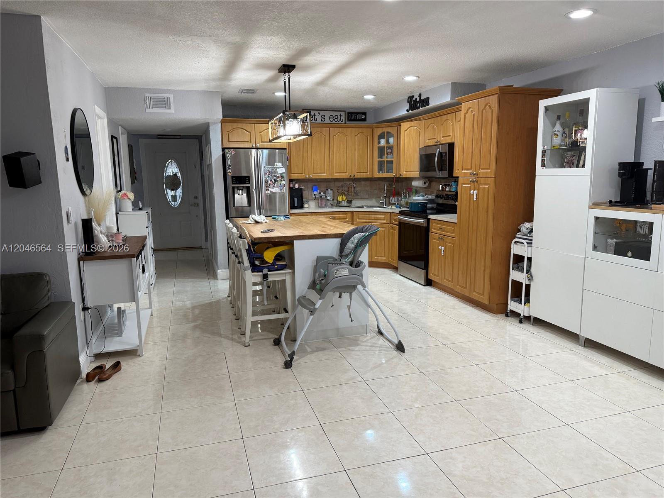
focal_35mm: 24
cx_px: 332
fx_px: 460
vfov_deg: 56.8
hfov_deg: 71.6
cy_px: 249
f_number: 1.78
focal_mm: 6.76
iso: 200
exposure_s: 1/120
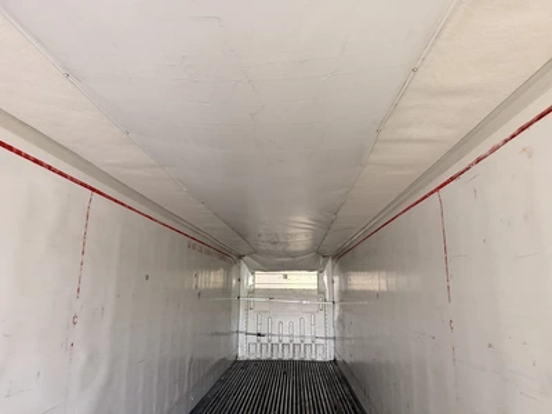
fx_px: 383
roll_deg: +0.4
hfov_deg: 71.6
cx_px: 276
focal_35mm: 24
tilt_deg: +10.9
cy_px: 207
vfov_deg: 56.8
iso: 400
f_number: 1.78
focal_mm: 6.76
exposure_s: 1/60
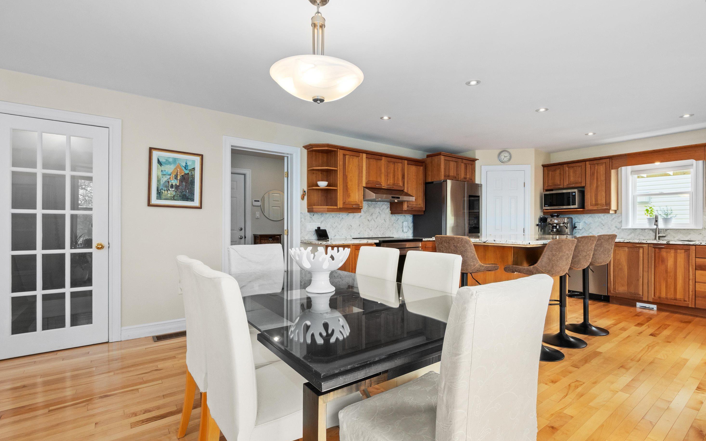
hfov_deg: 97.8
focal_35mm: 16
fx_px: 308
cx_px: 366
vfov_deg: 71.3
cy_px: 224
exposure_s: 1/15
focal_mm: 10
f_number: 10
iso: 400
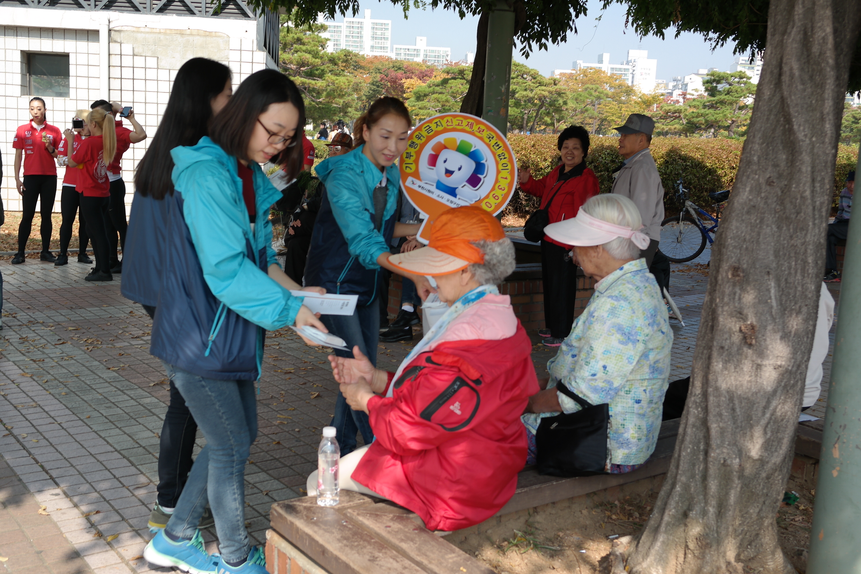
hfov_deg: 48.5
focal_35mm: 40
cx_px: 430
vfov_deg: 33.4
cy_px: 287
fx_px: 957
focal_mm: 26
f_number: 5
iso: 100
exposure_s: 1/200
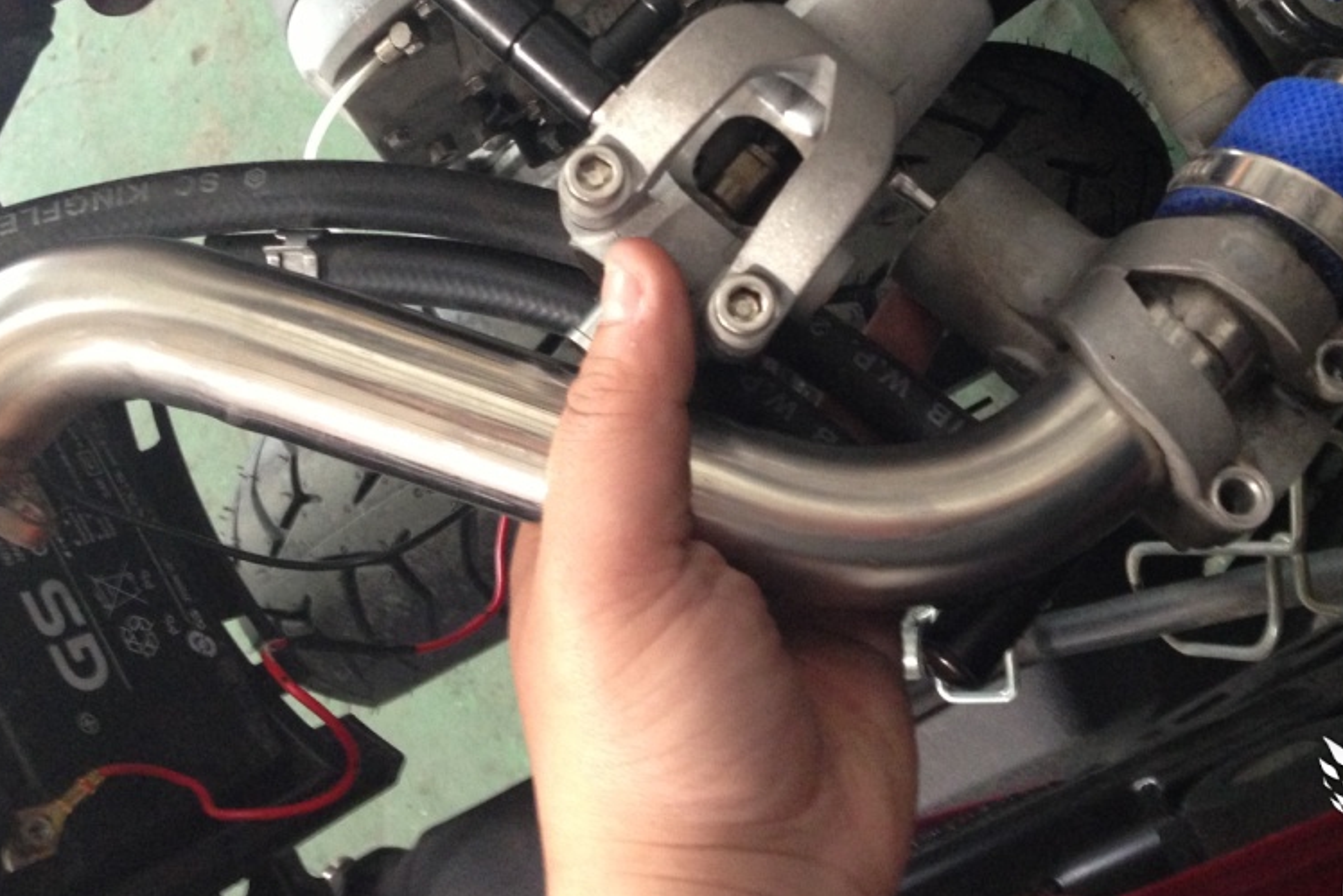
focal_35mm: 47
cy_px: 255
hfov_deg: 41.9
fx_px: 1754
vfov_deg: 28.4
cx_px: 709
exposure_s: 1/20
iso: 320
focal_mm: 4.13
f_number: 2.4
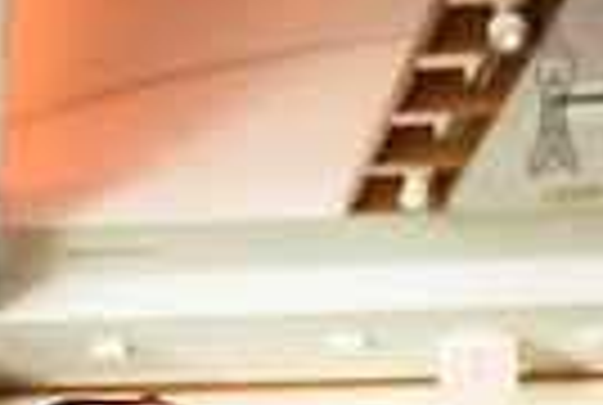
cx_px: -320
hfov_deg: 12.8
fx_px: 2535
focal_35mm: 151
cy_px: 749
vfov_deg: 8.7
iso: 400
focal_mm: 35
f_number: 3.5
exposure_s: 1/400
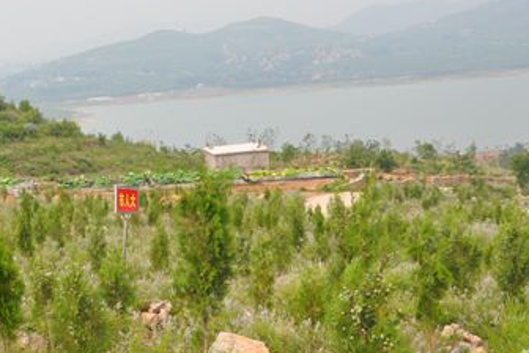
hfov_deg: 26.6
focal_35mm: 75
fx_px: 1102
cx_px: 129
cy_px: 221
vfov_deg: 18.2
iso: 1250
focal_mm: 28
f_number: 14
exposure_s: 1/800
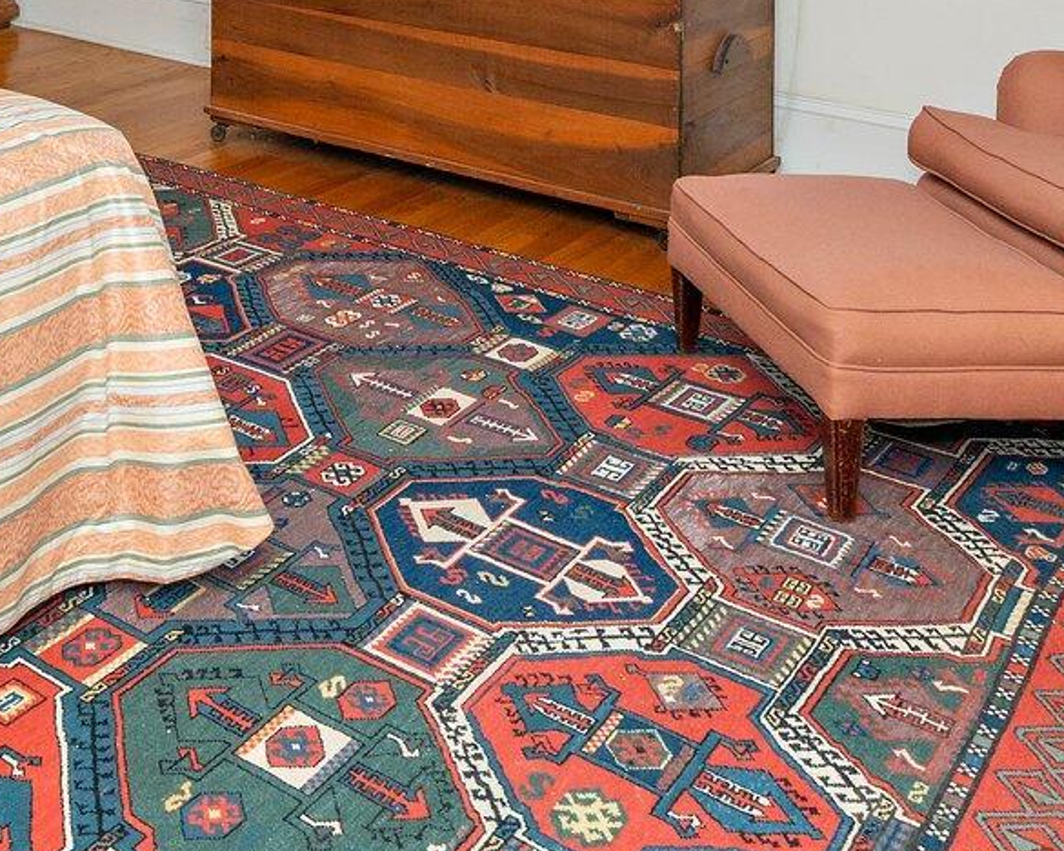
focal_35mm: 46
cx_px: 60
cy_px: -194
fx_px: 1449
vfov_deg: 28.2
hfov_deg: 37.1
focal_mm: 14
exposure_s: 1/125
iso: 640
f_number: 11
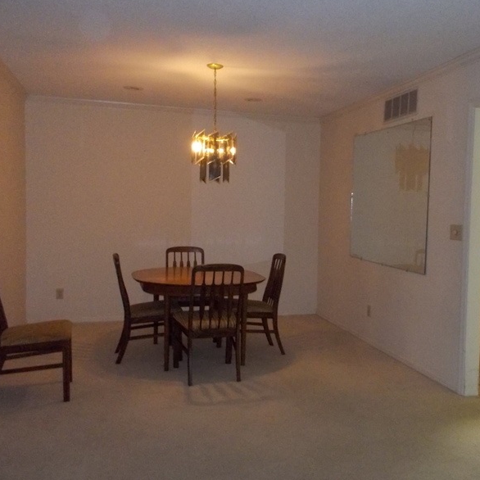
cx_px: 305
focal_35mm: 35
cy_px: 238
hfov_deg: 46.7
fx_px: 549
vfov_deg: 47.2
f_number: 3.3
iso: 800
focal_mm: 4.1
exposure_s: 1/30
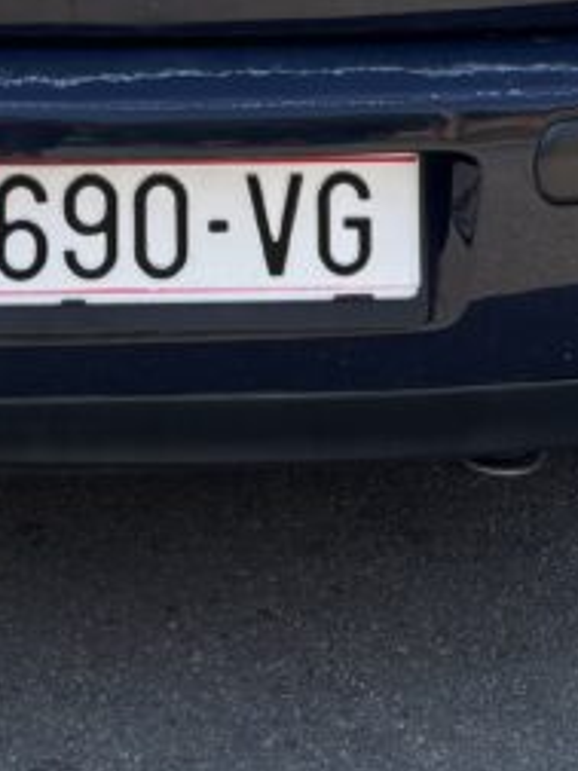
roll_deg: +0.0
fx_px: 2449
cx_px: 61
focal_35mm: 110
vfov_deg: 16.8
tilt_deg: -13.6
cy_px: -259
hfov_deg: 13.3
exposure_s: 1/1233
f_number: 1.6
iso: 50
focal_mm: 5.96
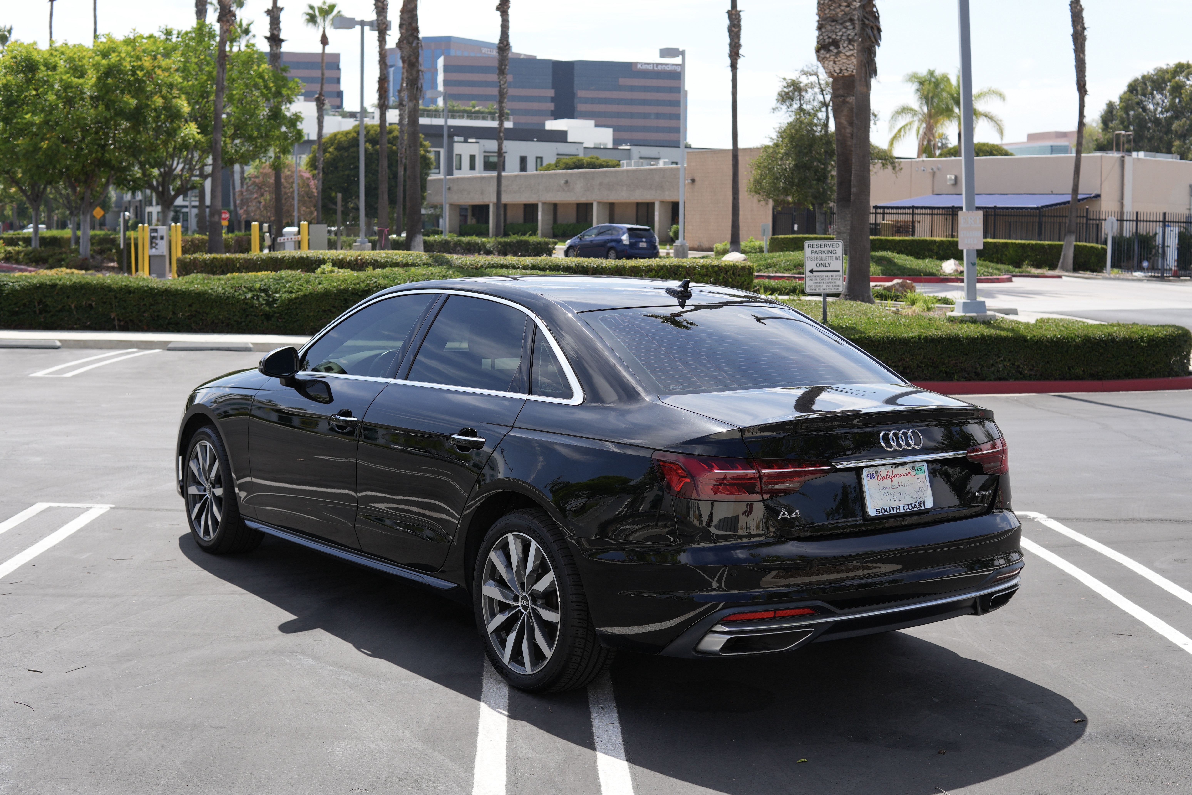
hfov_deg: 43.6
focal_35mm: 45
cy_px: 398
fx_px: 1490
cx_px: 596
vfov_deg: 29.9
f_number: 4
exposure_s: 1/640
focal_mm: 30
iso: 100
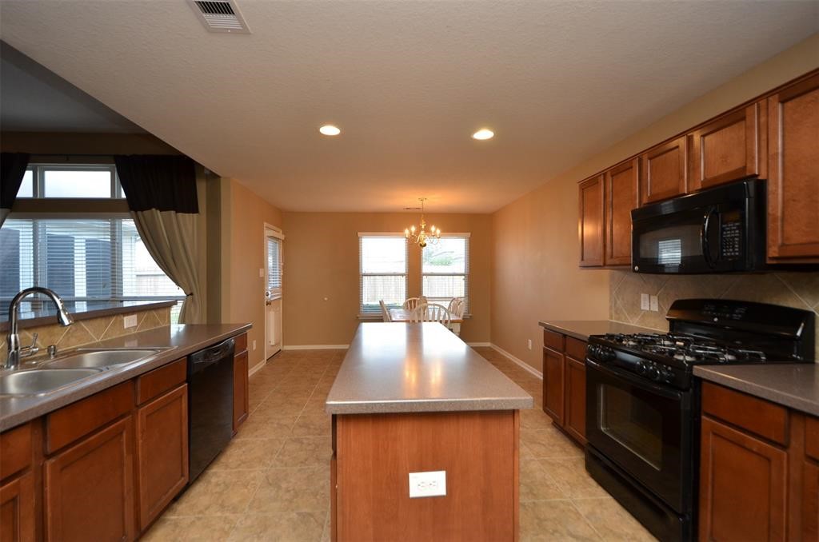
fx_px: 341
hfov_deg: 100.5
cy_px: 271
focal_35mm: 15
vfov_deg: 77.1
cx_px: 410
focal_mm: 10
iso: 500
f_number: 4
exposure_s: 1/60
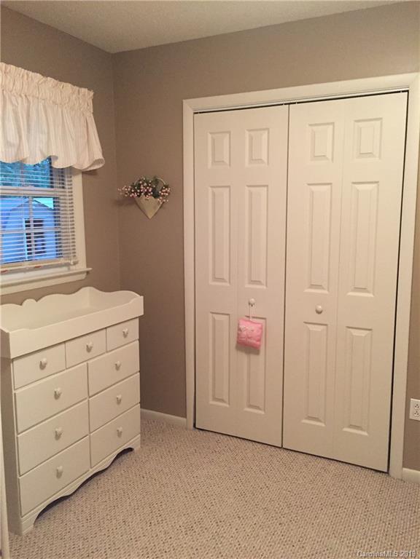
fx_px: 469
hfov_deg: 48.2
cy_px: 280
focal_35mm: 29
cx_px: 210
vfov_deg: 61.7
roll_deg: +0.7
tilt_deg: -9.0
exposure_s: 1/30
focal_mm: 4.15
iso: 250
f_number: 2.2
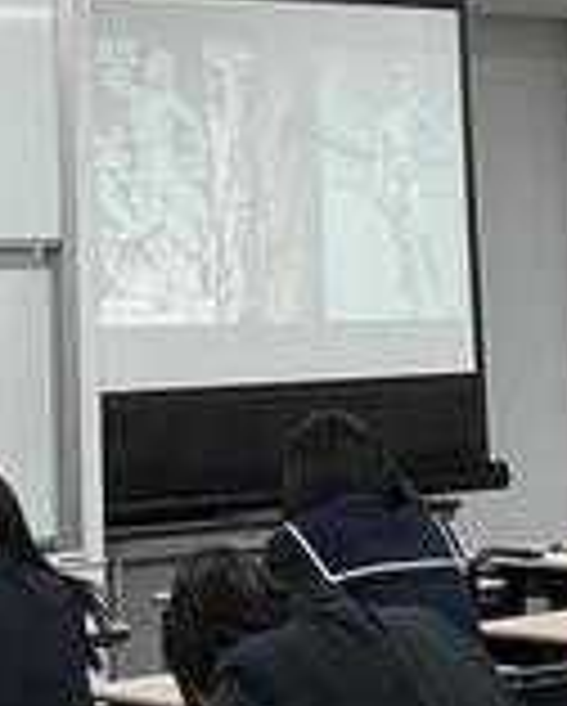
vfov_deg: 13.3
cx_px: 202
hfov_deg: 10.7
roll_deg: +0.7
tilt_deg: +1.5
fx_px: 3015
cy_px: 144
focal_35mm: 144
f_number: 1.8
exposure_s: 1/120
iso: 50
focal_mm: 3
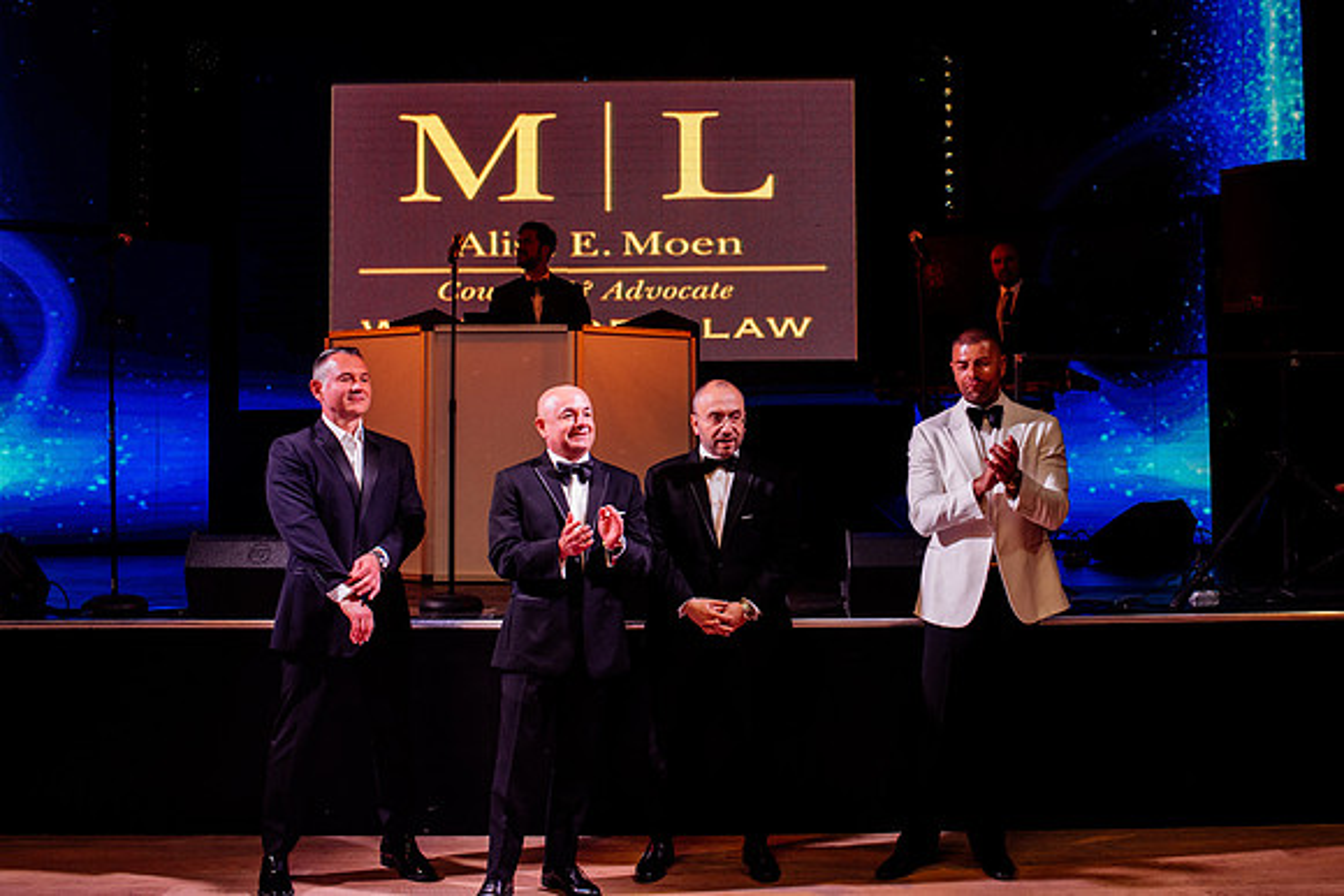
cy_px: 388
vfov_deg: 33.1
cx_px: 770
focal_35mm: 40
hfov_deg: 48.0
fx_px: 1506
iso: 2000
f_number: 5
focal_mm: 35
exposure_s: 1/200
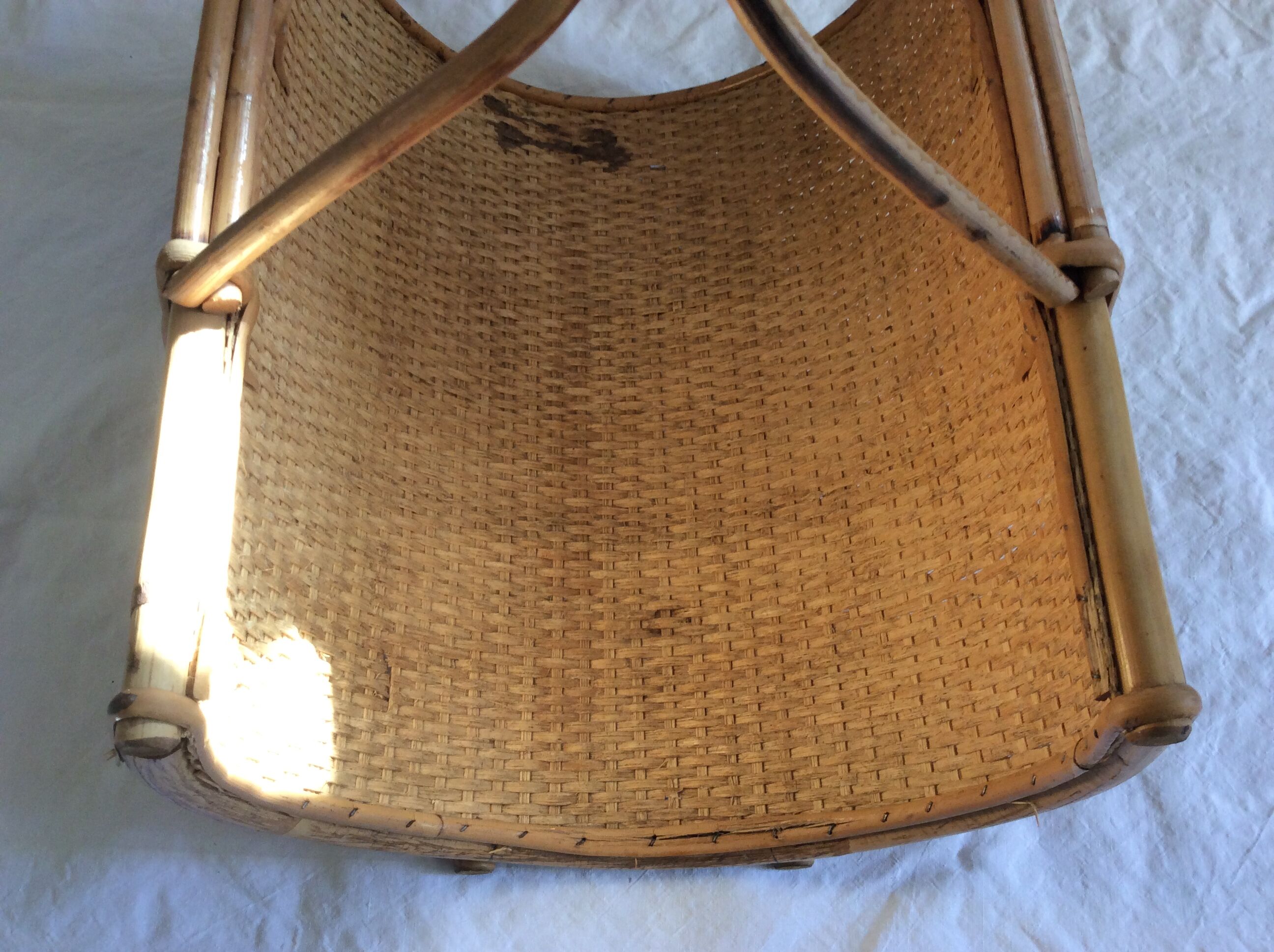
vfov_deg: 44.1
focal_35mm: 32
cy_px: 476
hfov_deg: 56.9
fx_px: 1176
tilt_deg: -66.0
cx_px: 637
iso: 50
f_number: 2.4
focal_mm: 3.3
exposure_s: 1/24
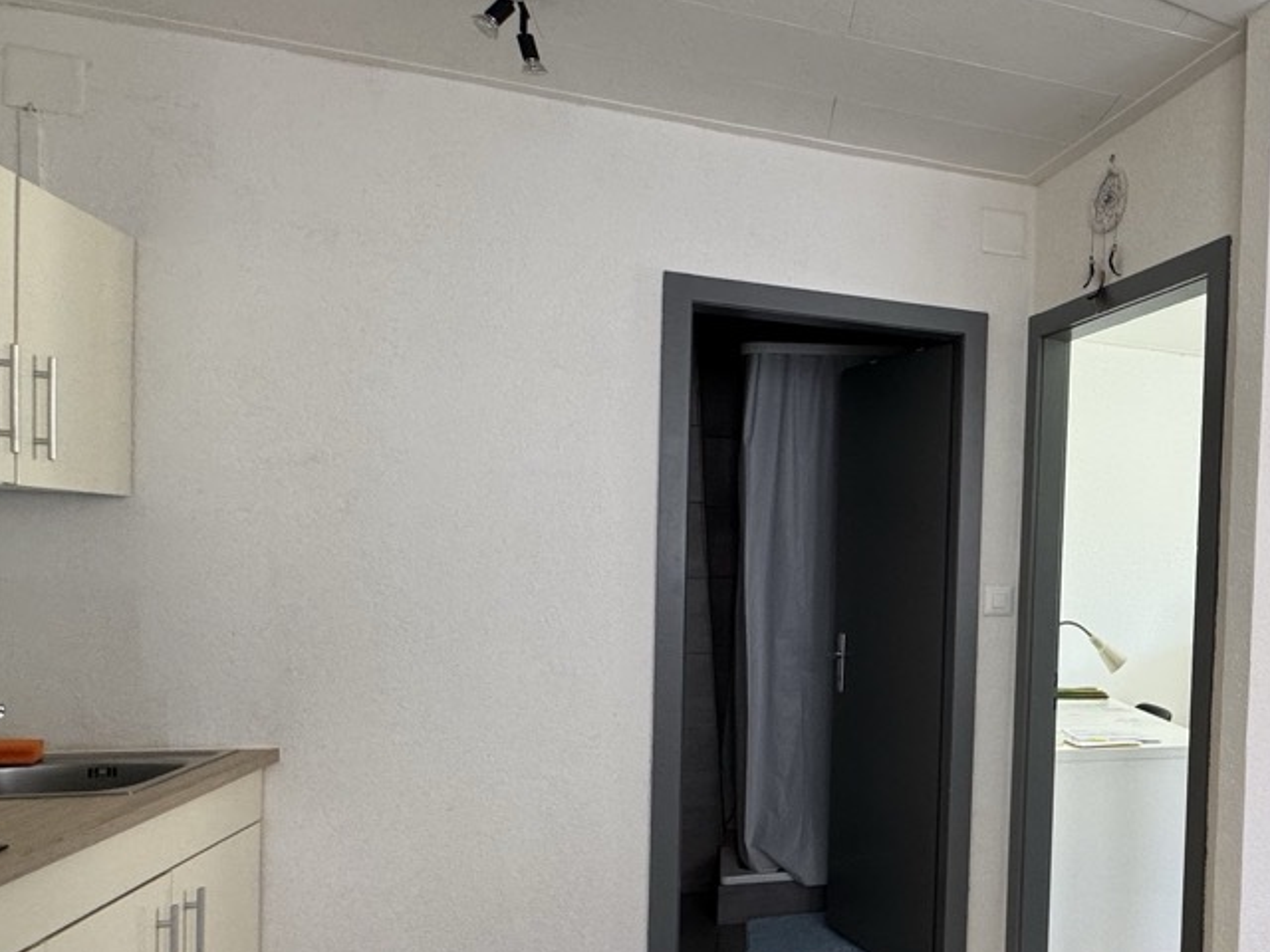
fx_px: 1027
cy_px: 599
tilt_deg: -1.1
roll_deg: -1.6
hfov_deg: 55.1
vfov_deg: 49.2
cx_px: 1143
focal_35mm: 28
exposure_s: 1/100
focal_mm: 2.22
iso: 160
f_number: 2.2
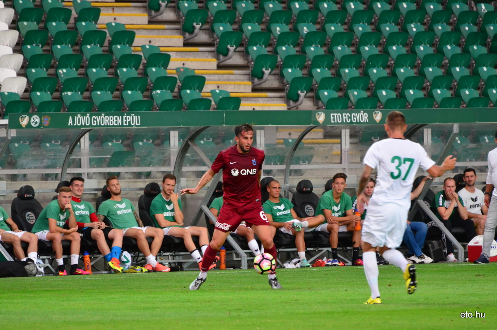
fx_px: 5373
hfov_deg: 5.3
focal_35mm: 390
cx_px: 248
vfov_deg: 3.5
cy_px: 165
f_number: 5.6
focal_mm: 260
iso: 2500
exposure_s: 1/400
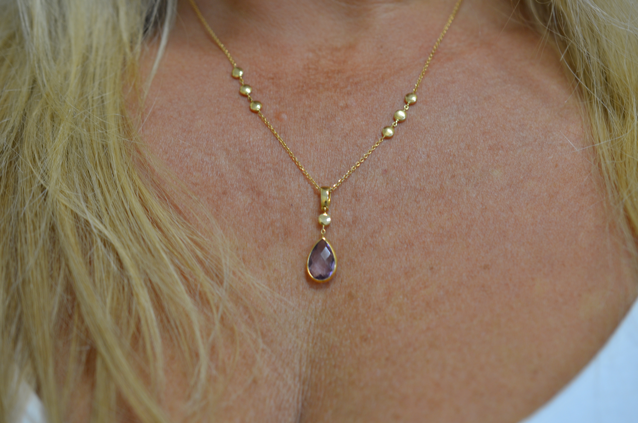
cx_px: 319
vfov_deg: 22.5
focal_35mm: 60
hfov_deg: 33.5
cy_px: 212
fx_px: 1061
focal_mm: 40
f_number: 4
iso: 400
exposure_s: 1/60
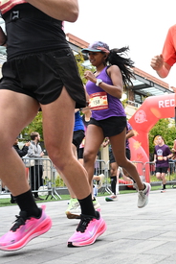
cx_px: 174
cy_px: 138
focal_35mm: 48
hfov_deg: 26.7
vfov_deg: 41.1
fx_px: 351
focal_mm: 24
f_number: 4
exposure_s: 1/640
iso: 2000
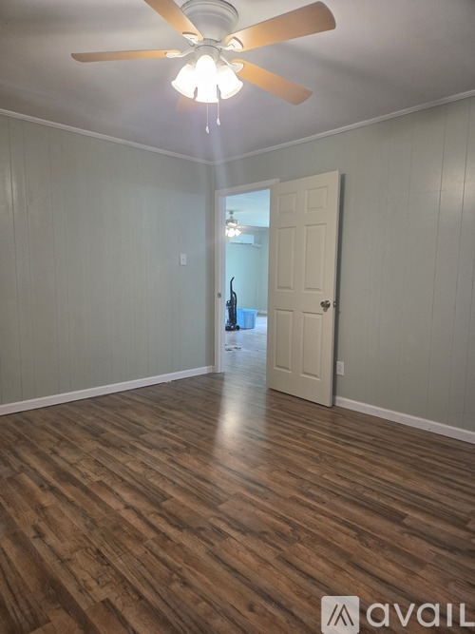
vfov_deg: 73.9
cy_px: 317
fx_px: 421
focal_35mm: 23
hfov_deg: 58.9
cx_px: 238
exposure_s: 1/120
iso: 250
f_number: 1.8
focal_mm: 5.4
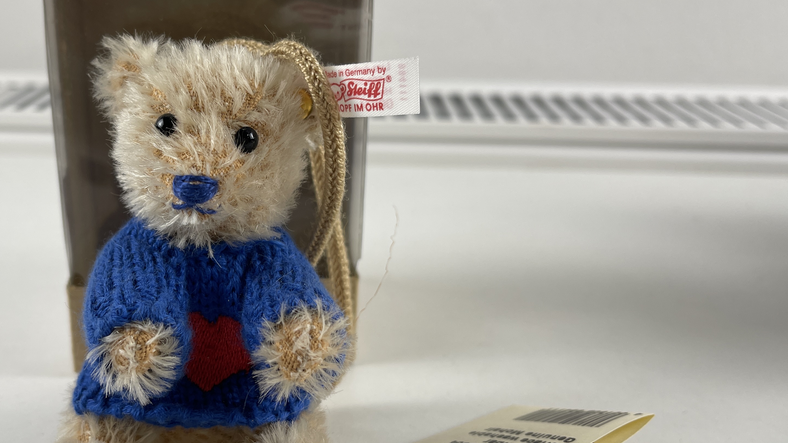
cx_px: 268
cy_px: 230
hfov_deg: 51.9
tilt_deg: -22.3
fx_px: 794
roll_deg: -1.2
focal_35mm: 38
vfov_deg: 31.2
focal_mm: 5.1
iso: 32
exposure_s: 1/138
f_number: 1.6
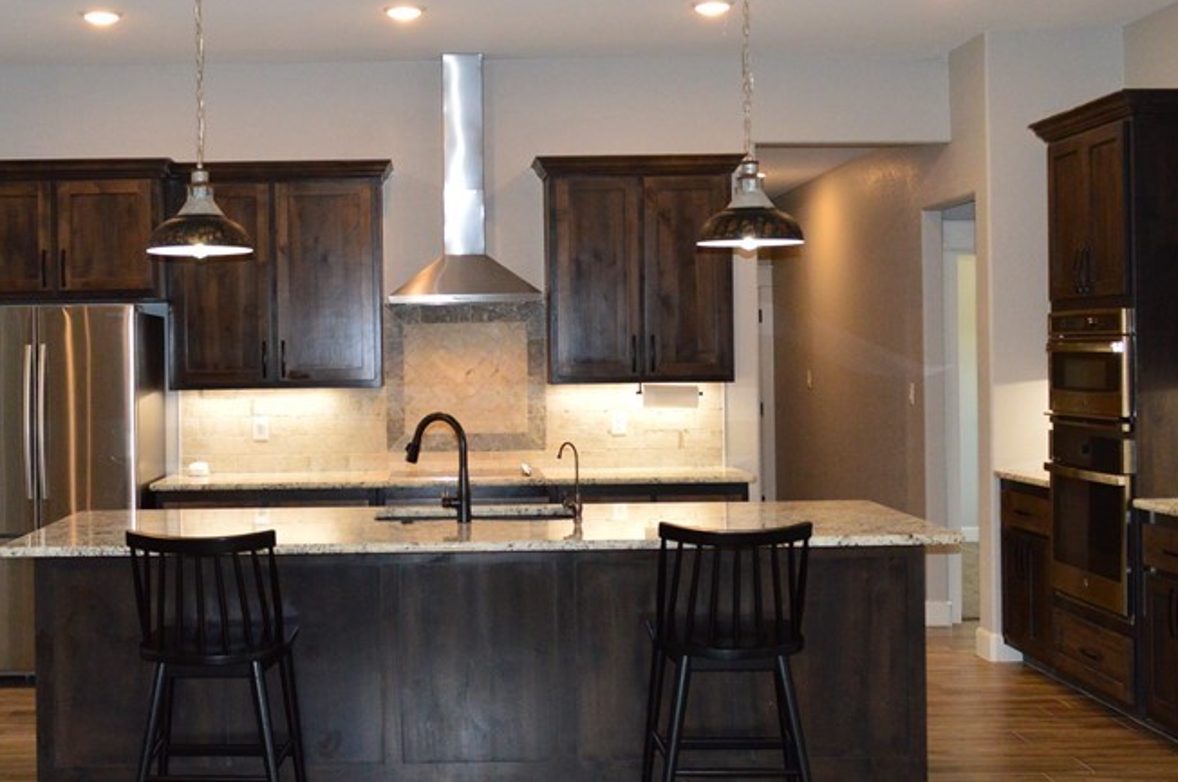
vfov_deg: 29.8
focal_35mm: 45
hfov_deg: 43.2
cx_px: 416
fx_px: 1471
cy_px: 340
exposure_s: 1/125
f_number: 5
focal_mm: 18
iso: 1400
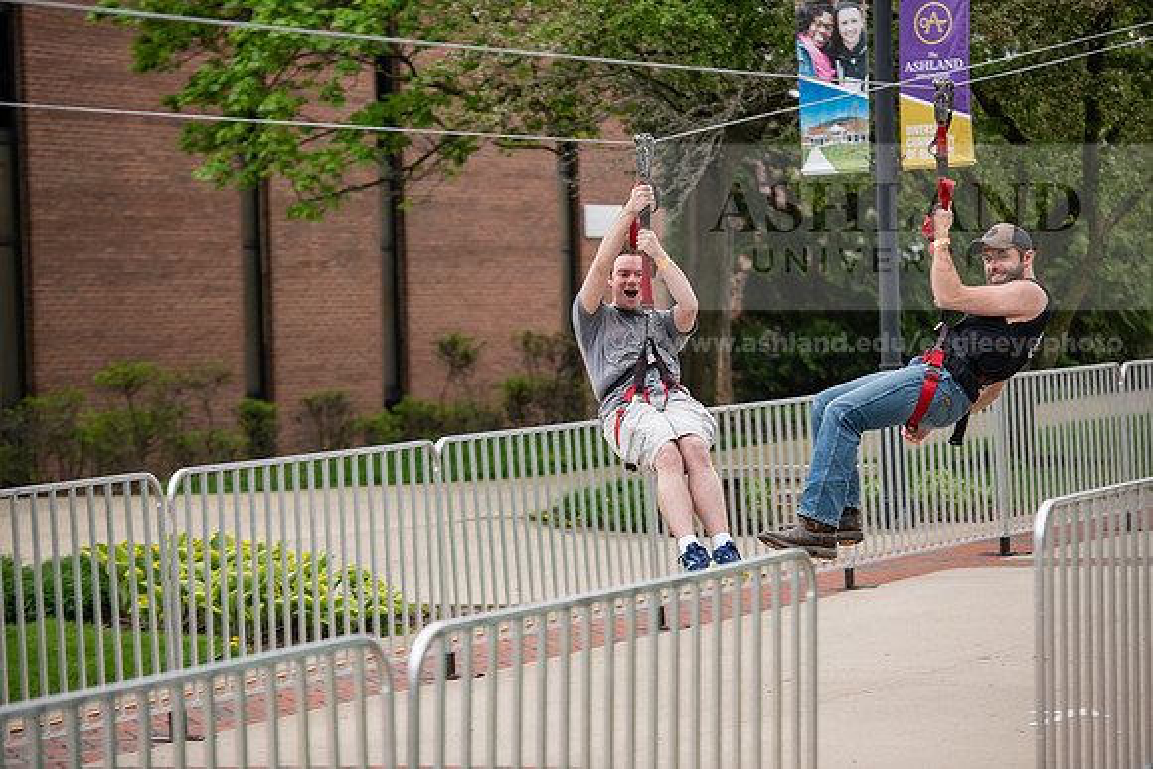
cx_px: 576
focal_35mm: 122
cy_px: 384
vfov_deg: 11.2
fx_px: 3908
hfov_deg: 16.8
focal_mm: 122
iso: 400
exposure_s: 1/500
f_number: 3.5
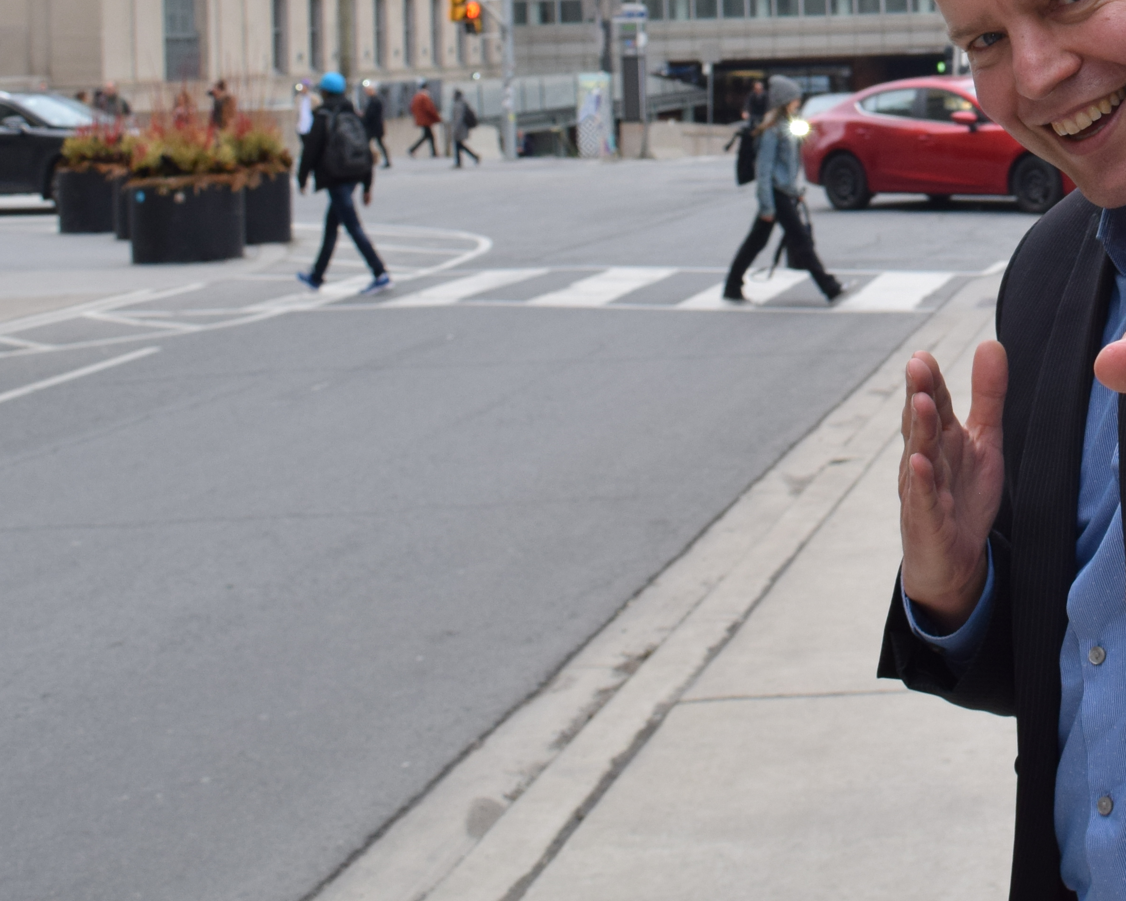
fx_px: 2600
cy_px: -17
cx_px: 1264
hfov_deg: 22.9
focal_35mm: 78
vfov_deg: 19.1
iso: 360
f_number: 8
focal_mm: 22
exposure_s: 1/250
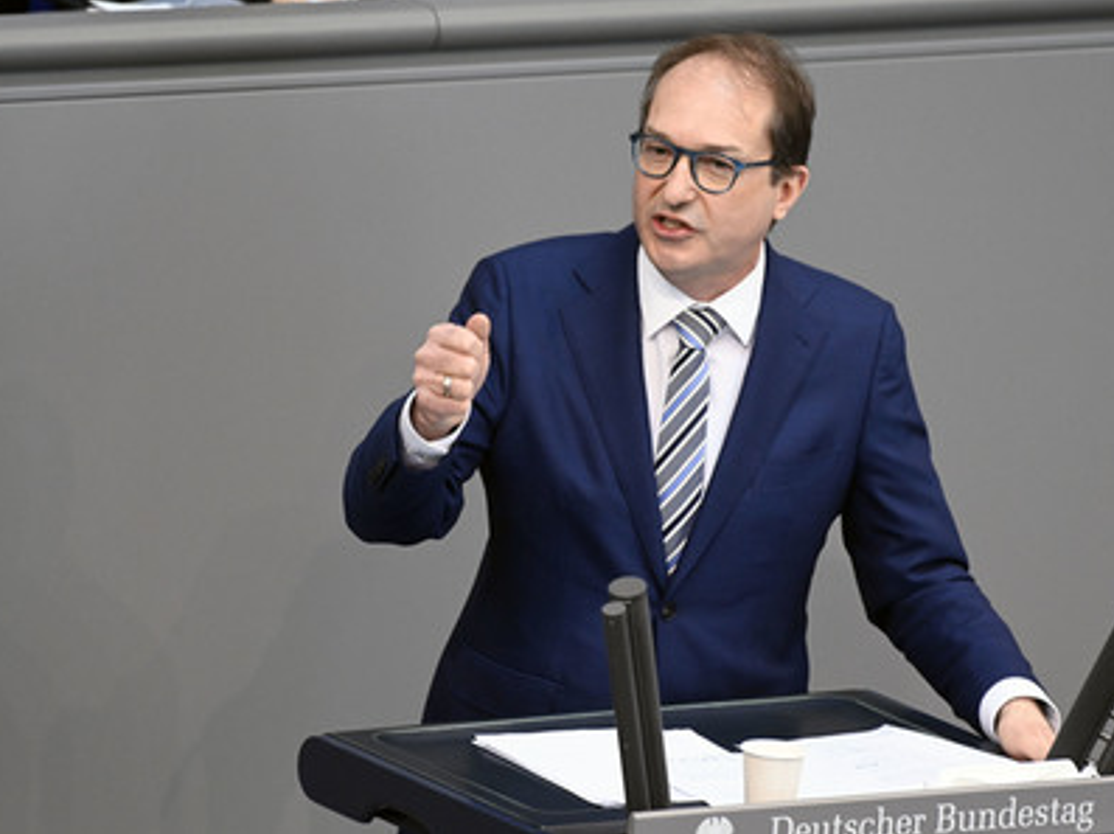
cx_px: 568
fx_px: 14758
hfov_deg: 4.3
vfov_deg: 3.2
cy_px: 416
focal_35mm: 459
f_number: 5.6
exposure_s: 1/320
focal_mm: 420
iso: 8000
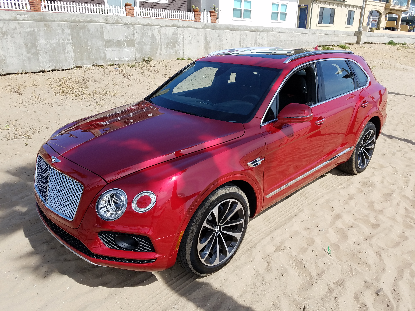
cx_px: 208
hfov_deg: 67.3
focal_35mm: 26
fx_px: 312
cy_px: 156
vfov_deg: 53.1
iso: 50
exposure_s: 1/2152
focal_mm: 4.2
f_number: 1.7
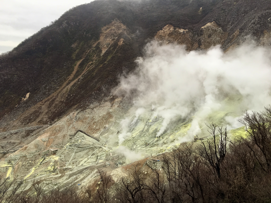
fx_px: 227
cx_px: 136
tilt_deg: -6.5
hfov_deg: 61.7
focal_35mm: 29
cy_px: 102
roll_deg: -1.0
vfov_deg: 48.2
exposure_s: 1/120
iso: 40
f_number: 2.2
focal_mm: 4.15
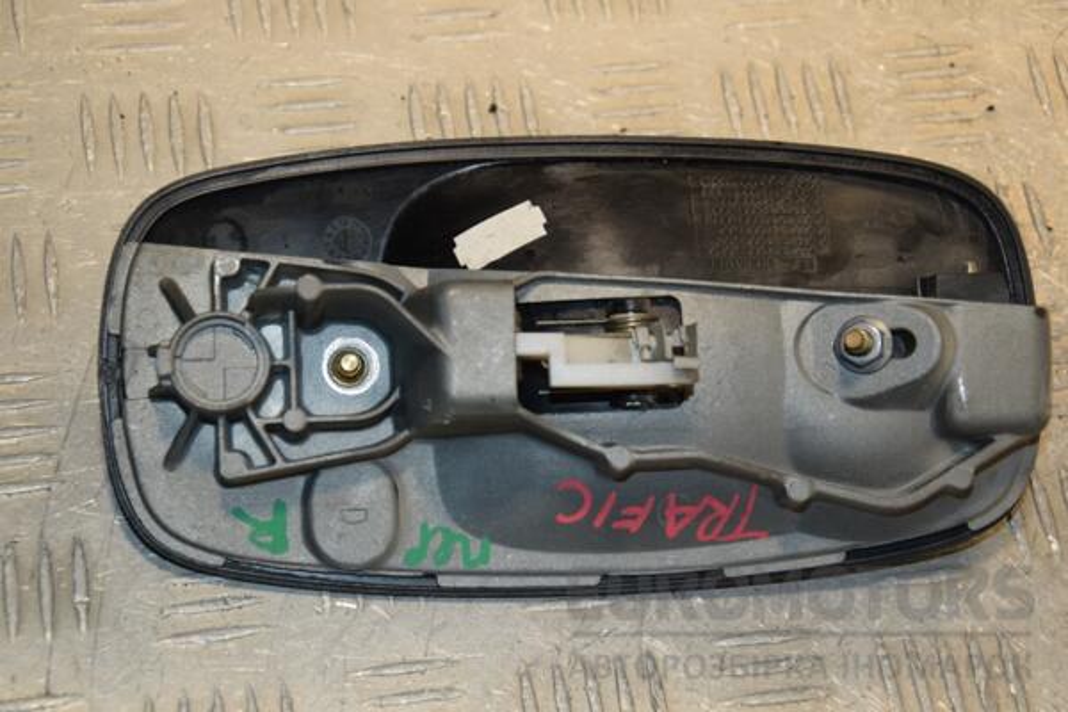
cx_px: 534
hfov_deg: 23.4
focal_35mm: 87
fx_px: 2581
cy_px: 356
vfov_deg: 15.7
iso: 800
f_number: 6.3
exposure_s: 1/200
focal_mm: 58
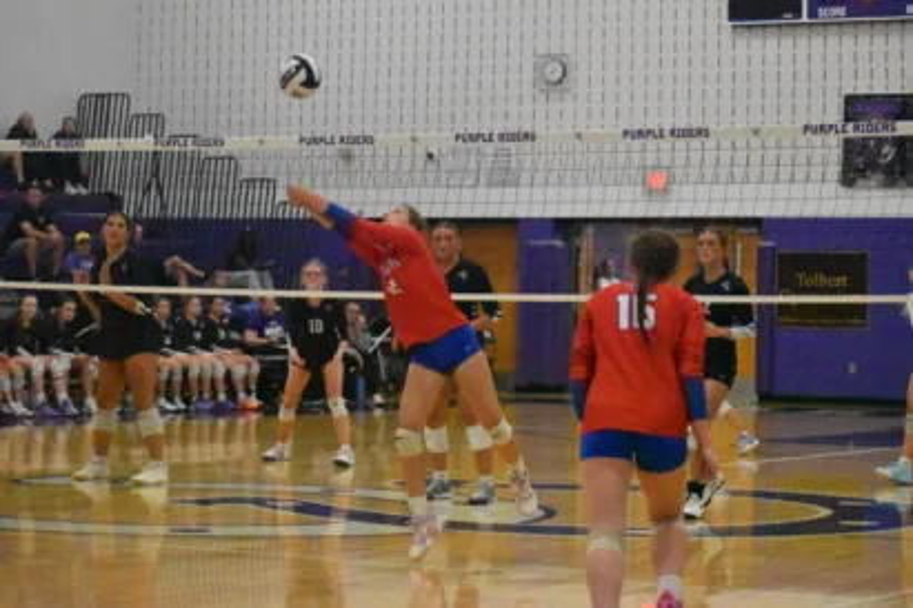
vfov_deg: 12.7
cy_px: 304
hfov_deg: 18.9
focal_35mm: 108
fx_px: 2739
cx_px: 456
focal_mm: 72
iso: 25600
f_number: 5
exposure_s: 1/1250
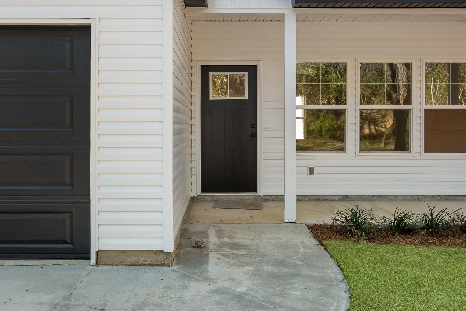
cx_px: 222
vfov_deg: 32.6
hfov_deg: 47.4
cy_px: 137
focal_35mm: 41
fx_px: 531
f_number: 8
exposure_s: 1/70
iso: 250
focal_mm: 24
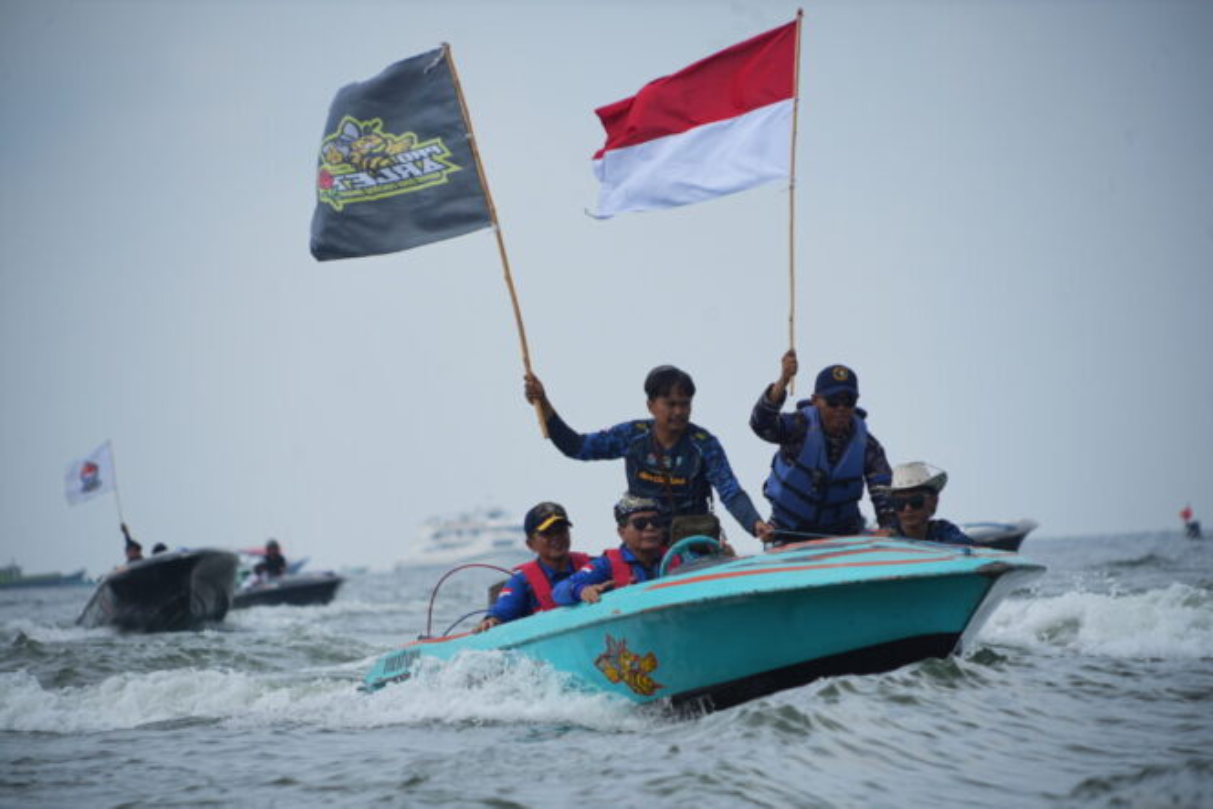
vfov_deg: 5.7
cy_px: 404
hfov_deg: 8.6
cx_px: 606
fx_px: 8088
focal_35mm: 240
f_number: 6.3
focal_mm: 240
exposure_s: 1/800
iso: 160
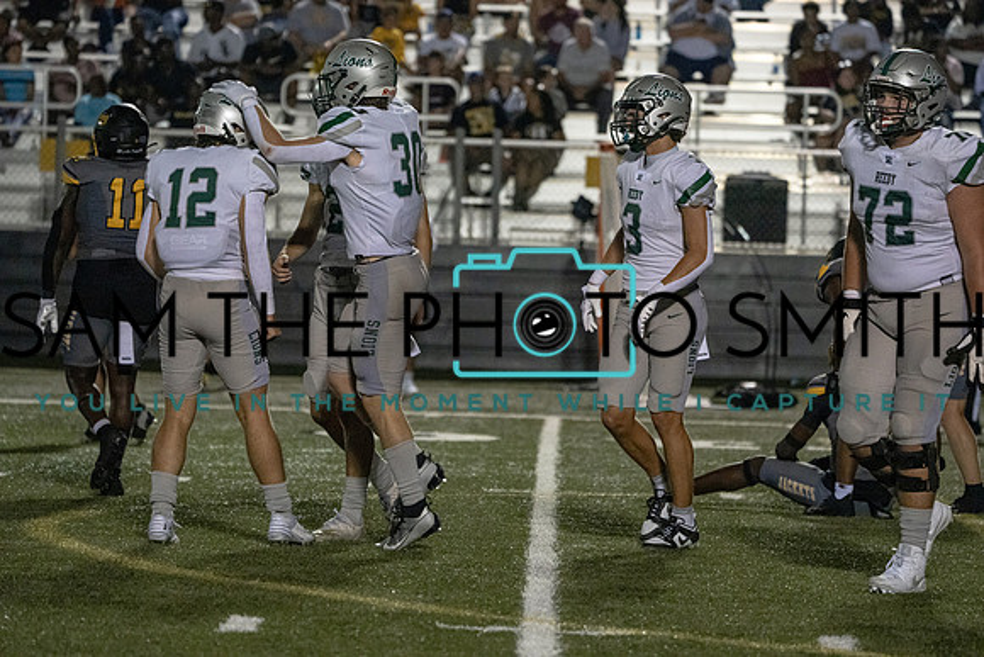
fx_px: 6753
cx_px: 492
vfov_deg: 5.6
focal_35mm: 247
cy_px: 328
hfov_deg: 8.3
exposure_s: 1/1000
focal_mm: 247
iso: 16000
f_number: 5.6
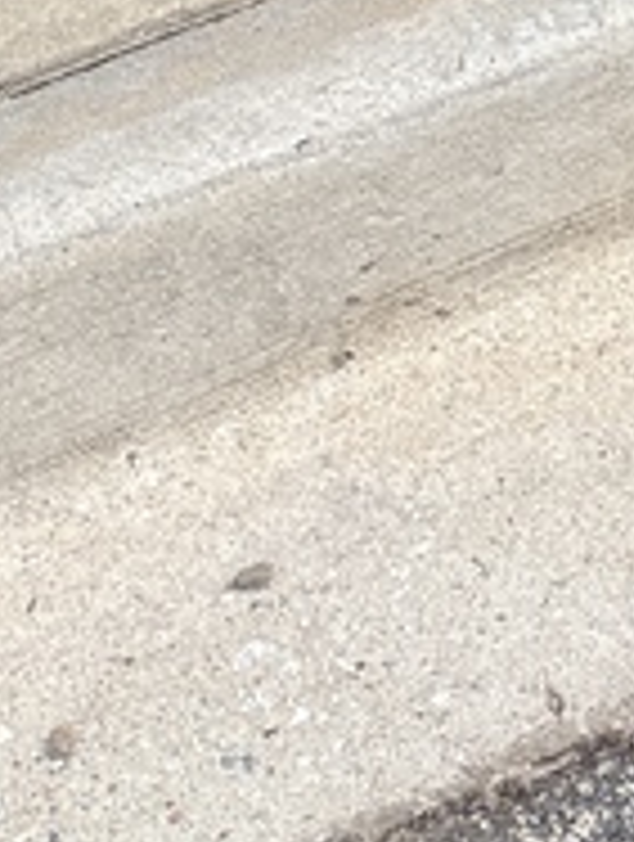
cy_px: -1436
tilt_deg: -8.6
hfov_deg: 10.5
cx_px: 166
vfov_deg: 10.8
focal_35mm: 142
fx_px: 3456
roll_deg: +4.8
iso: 40
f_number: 1.6
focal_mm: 5.96
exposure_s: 1/121
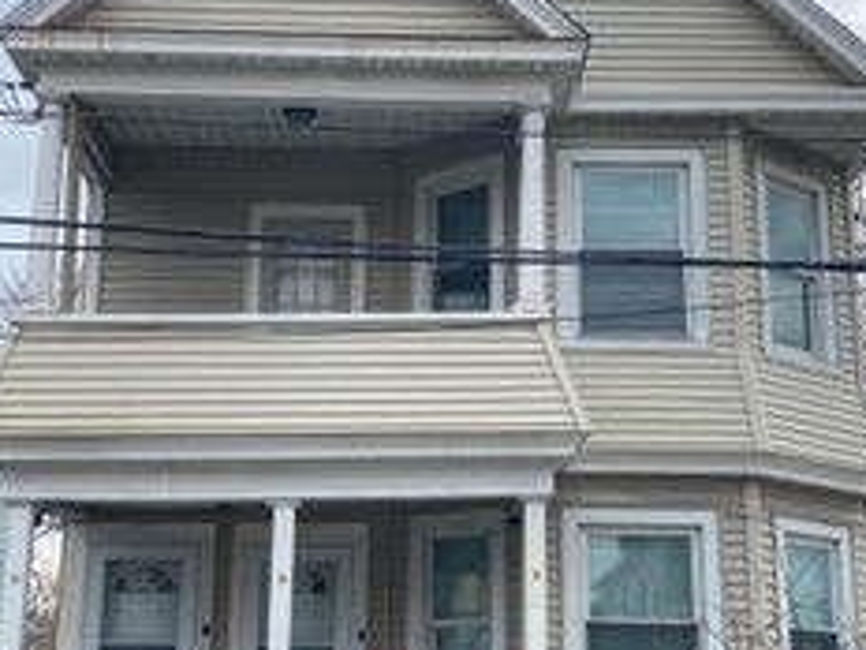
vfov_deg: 26.0
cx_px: 448
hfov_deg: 34.3
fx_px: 1401
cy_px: 390
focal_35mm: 56
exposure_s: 1/2688
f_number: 1.8
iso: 32
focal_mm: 4.25
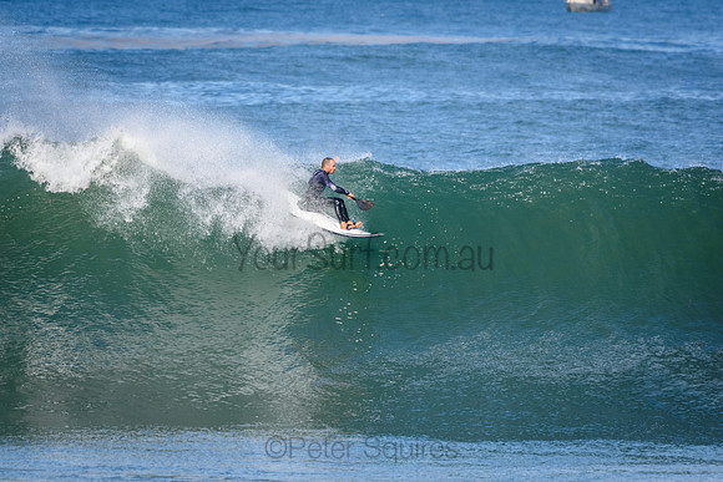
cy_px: 241
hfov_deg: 3.5
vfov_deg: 2.4
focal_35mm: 585
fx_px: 11751
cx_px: 362
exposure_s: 1/2000
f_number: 5.6
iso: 450
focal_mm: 390
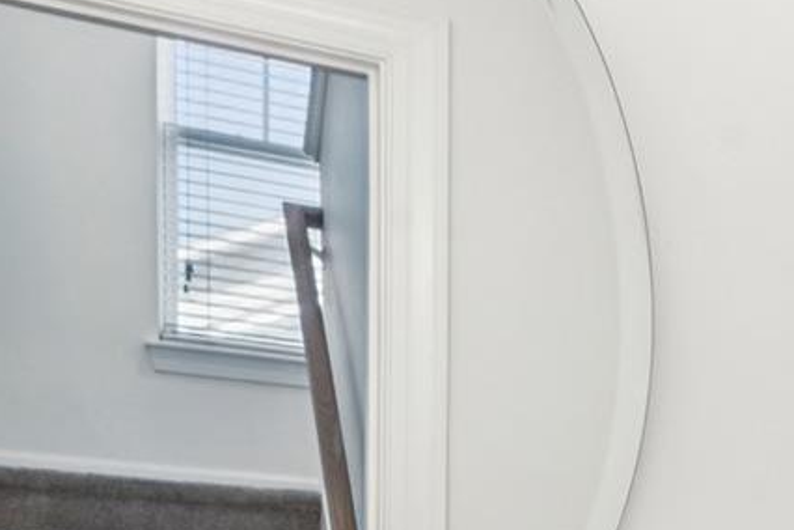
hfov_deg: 19.0
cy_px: 738
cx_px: 1482
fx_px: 1719
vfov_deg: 16.3
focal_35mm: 78
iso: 100
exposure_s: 1/1.67
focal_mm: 16.2
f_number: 13
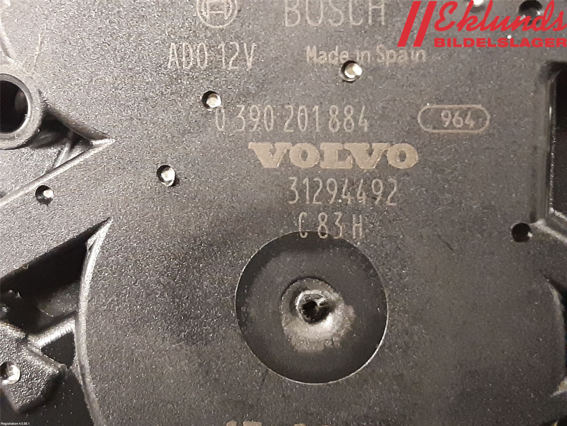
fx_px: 426
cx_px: 284
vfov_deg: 53.1
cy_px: 213
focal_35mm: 26
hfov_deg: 67.3
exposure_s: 1/17
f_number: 1.7
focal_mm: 3.93
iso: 640
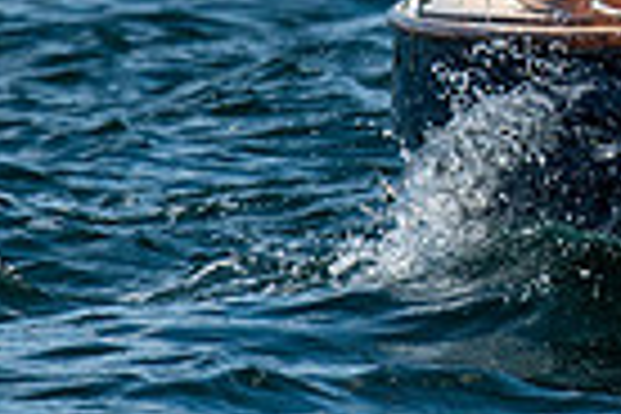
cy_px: -122
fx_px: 40862
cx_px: 830
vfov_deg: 0.6
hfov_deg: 0.9
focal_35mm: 2369
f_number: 5.6
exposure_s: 1/2500
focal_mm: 300
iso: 320
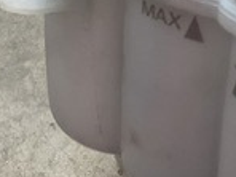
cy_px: 92
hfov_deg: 15.5
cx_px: 238
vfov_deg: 11.9
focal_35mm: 125
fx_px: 852
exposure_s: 1/33
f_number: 1.8
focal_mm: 3
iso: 250
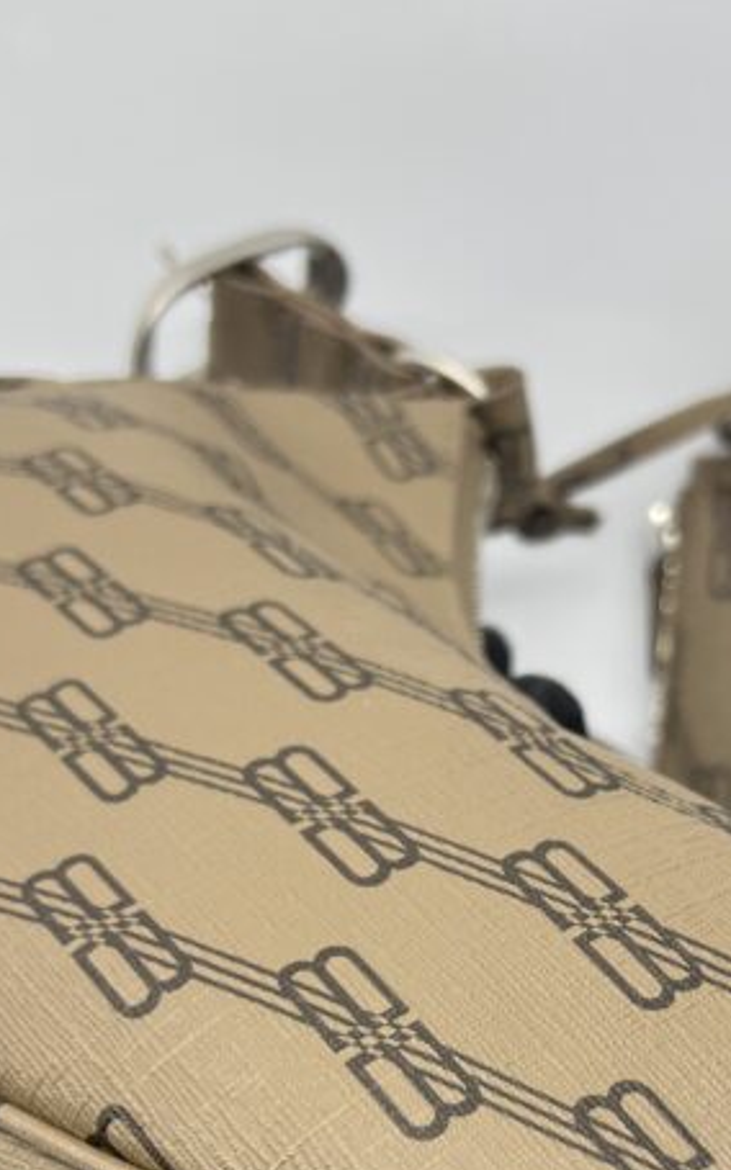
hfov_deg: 20.8
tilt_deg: -43.8
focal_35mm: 62
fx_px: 1978
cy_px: 959
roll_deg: +4.4
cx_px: 546
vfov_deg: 32.0
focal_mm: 5.7
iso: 32
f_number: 1.5
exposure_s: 1/117
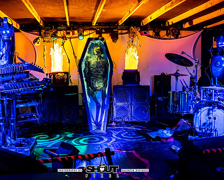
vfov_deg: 45.8
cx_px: 97
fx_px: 212
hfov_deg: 55.5
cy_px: 85
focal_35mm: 32
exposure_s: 1/200
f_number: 2.8
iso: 3200
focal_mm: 24
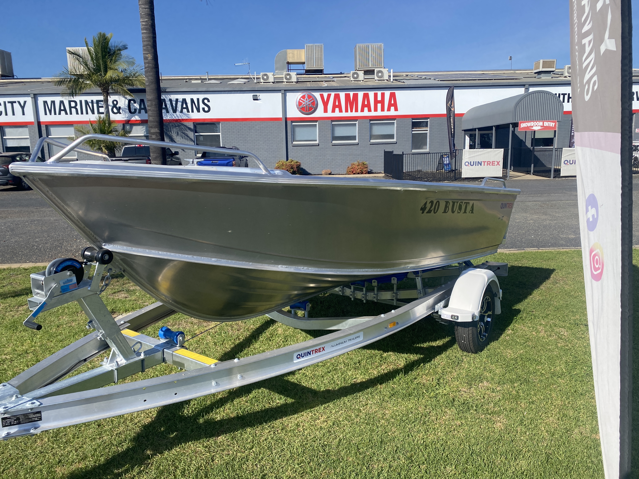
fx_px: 480
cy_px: 240
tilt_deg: -10.7
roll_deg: +1.2
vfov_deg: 53.1
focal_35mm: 26
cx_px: 320
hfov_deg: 67.3
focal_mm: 4.25
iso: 32
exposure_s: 1/2967
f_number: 1.8
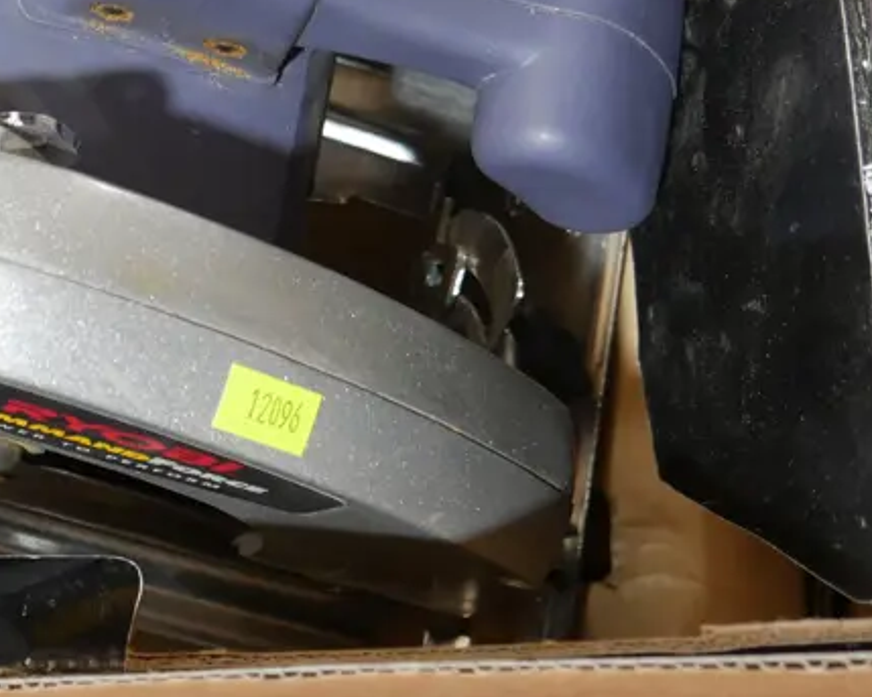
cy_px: 27
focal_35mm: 84
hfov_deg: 22.2
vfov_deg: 17.9
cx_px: 89
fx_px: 2167
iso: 500
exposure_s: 1/60
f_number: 4
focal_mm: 18
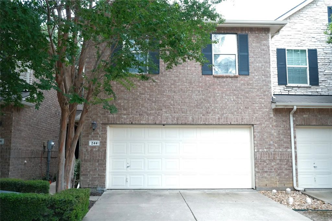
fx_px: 323
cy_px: 110
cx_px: 166
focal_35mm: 35
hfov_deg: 54.4
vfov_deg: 37.9
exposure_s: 1/125
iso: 100
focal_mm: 23
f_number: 2.8
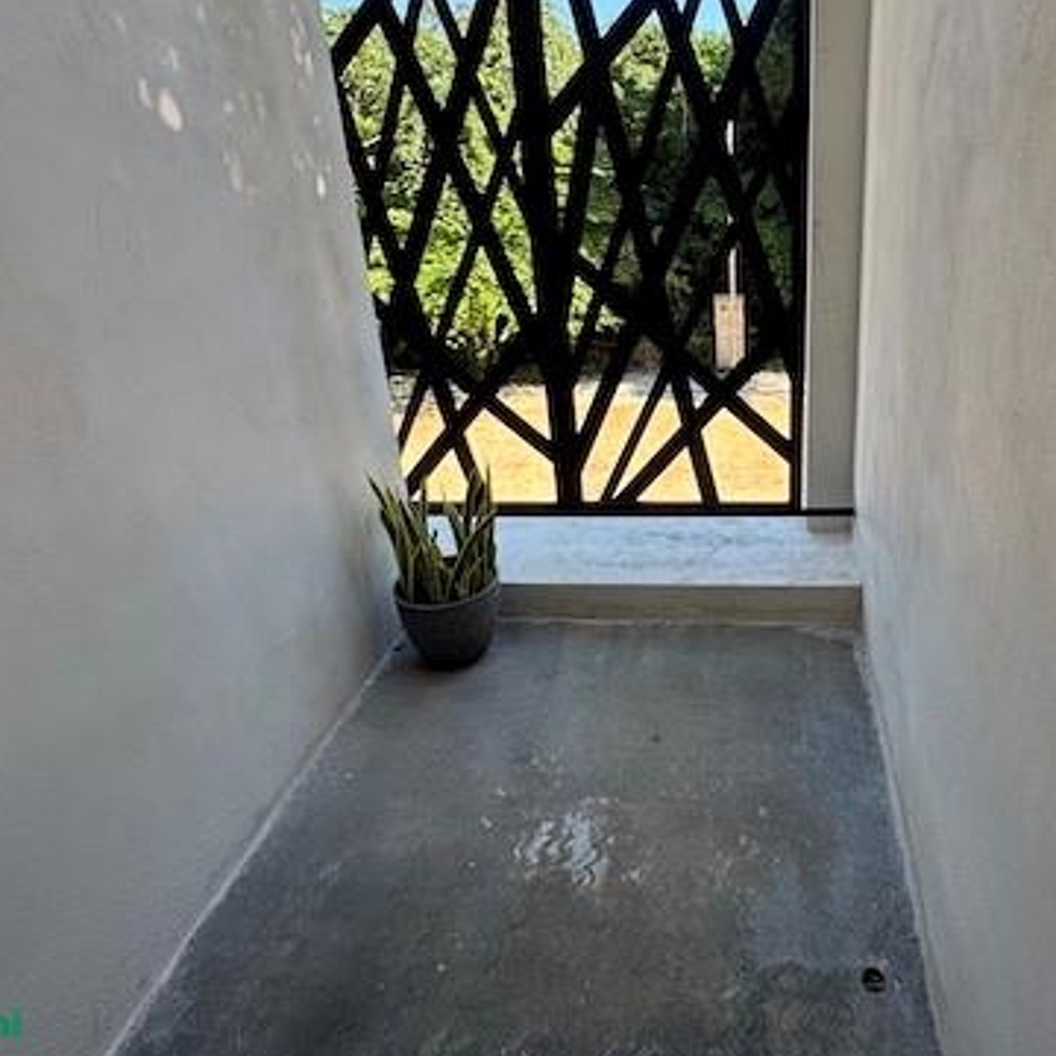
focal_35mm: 22
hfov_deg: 67.5
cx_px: 713
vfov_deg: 68.5
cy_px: 393
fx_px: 759
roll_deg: +1.4
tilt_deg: -19.0
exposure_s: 1/204
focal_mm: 2.22
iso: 40
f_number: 2.2
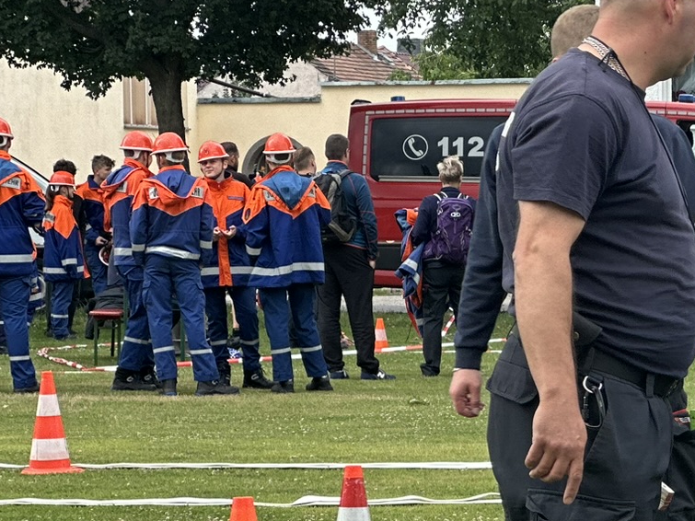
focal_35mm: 209
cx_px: 891
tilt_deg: -1.4
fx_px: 4196
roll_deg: +0.8
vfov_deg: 7.1
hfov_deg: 9.3
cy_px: 416
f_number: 2.8
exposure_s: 1/153
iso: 20
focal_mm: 9
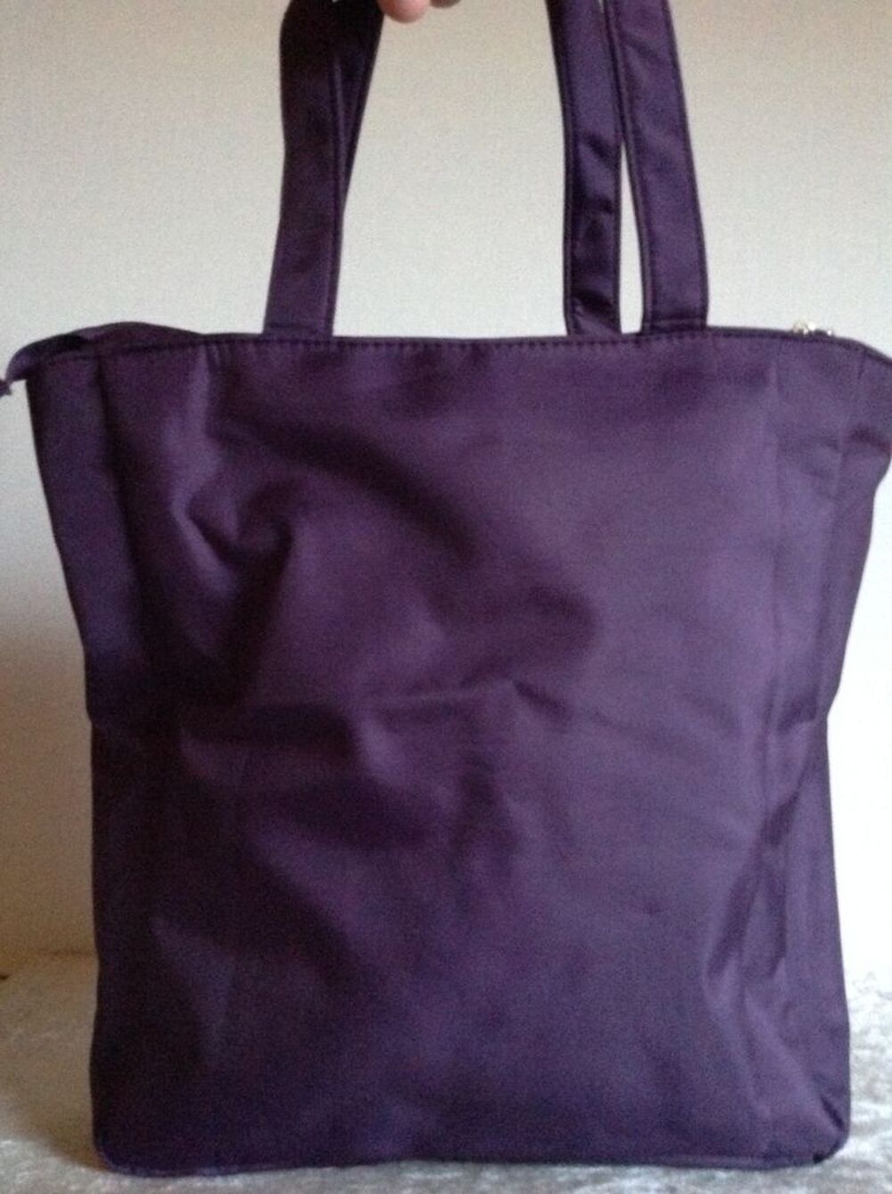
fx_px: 1206
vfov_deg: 52.7
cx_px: 446
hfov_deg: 40.6
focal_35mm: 35
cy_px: 597
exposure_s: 1/15
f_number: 2.4
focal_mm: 4.28
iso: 800
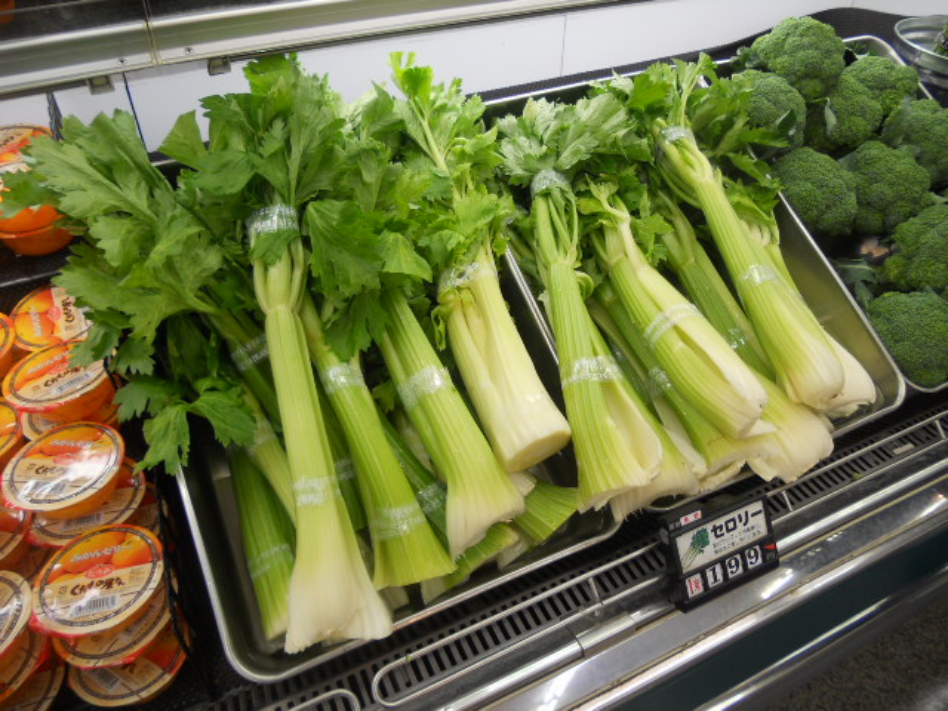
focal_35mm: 27
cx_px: 474
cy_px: 356
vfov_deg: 51.4
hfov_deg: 65.3
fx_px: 739
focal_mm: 4.9
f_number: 3.2
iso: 80
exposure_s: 1/30
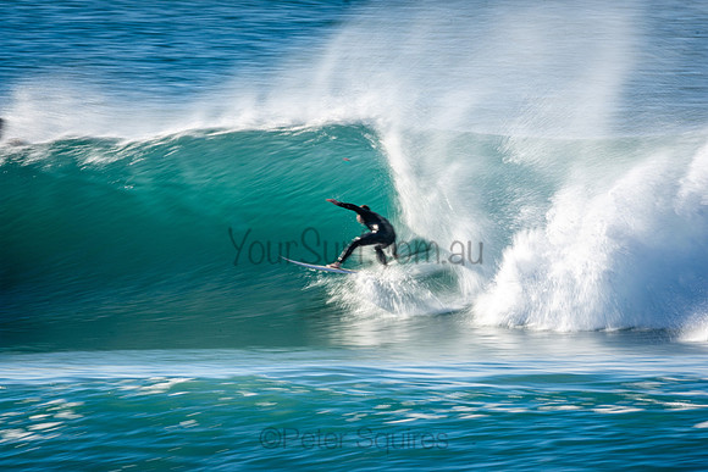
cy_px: 236
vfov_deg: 1.8
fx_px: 14753
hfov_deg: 2.7
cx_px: 354
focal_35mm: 750
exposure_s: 1/30
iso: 100
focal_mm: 500
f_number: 22
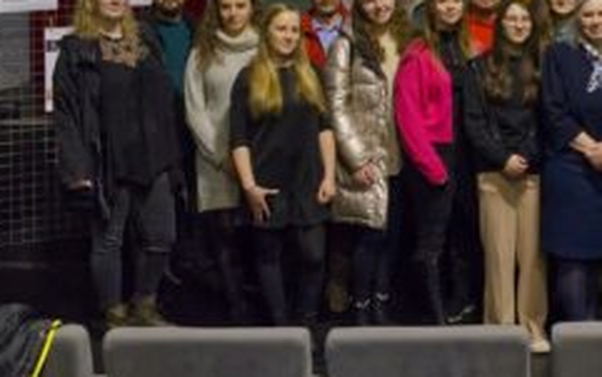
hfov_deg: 26.3
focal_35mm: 74
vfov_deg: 17.1
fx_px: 1215
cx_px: 607
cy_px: -30
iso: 8000
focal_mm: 23
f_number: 5.6
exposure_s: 1/160
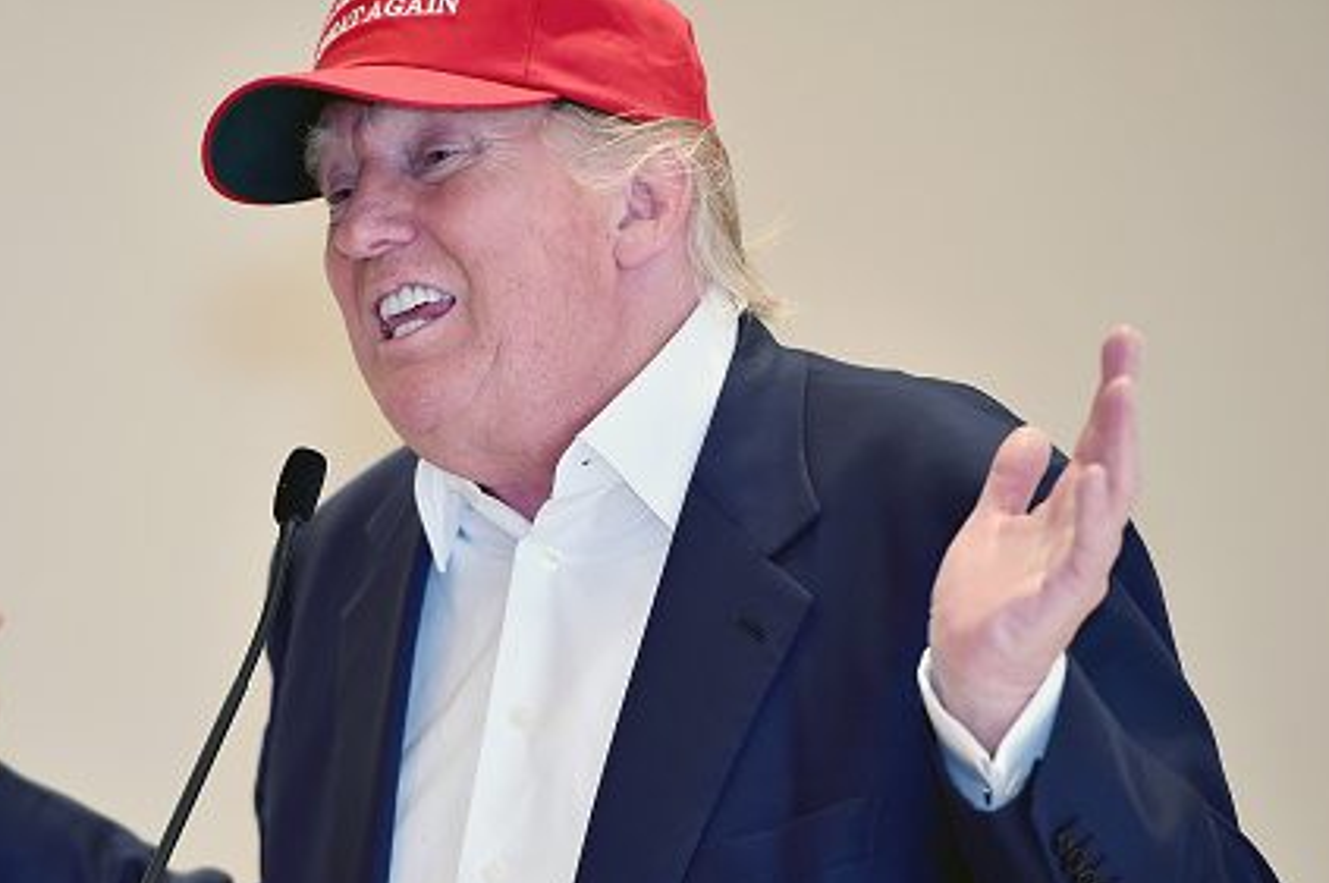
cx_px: 500
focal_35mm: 281
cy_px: 514
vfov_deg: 4.9
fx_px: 10361
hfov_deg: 7.3
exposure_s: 1/500
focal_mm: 200
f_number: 2.8
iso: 1000
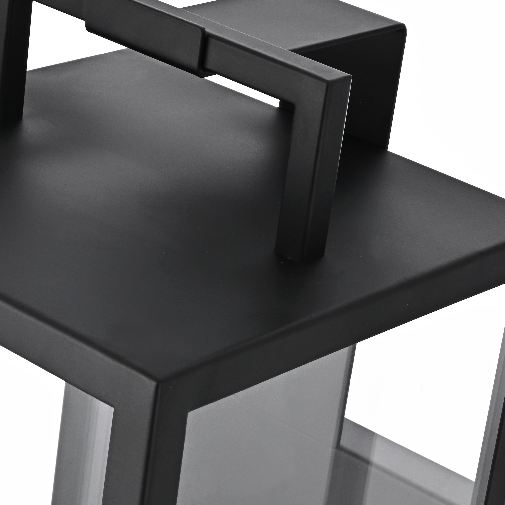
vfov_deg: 13.2
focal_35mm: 132
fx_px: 2179
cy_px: 182
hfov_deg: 13.2
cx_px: 107
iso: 160
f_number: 20
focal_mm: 54
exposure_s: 1/100
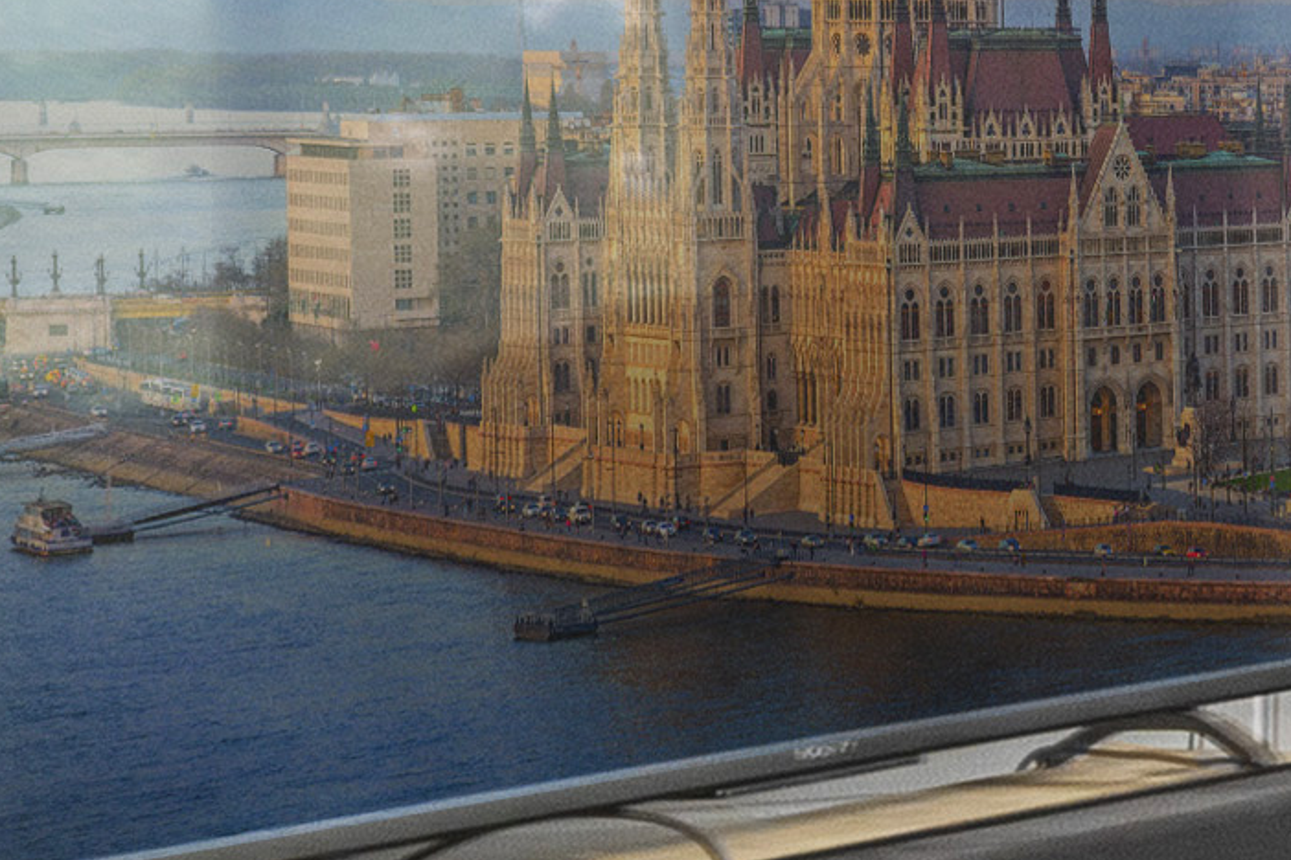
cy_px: -68
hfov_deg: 10.7
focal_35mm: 119
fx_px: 4267
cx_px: 4037
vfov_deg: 11.4
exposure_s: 1/4
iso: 400
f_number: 8
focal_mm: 10
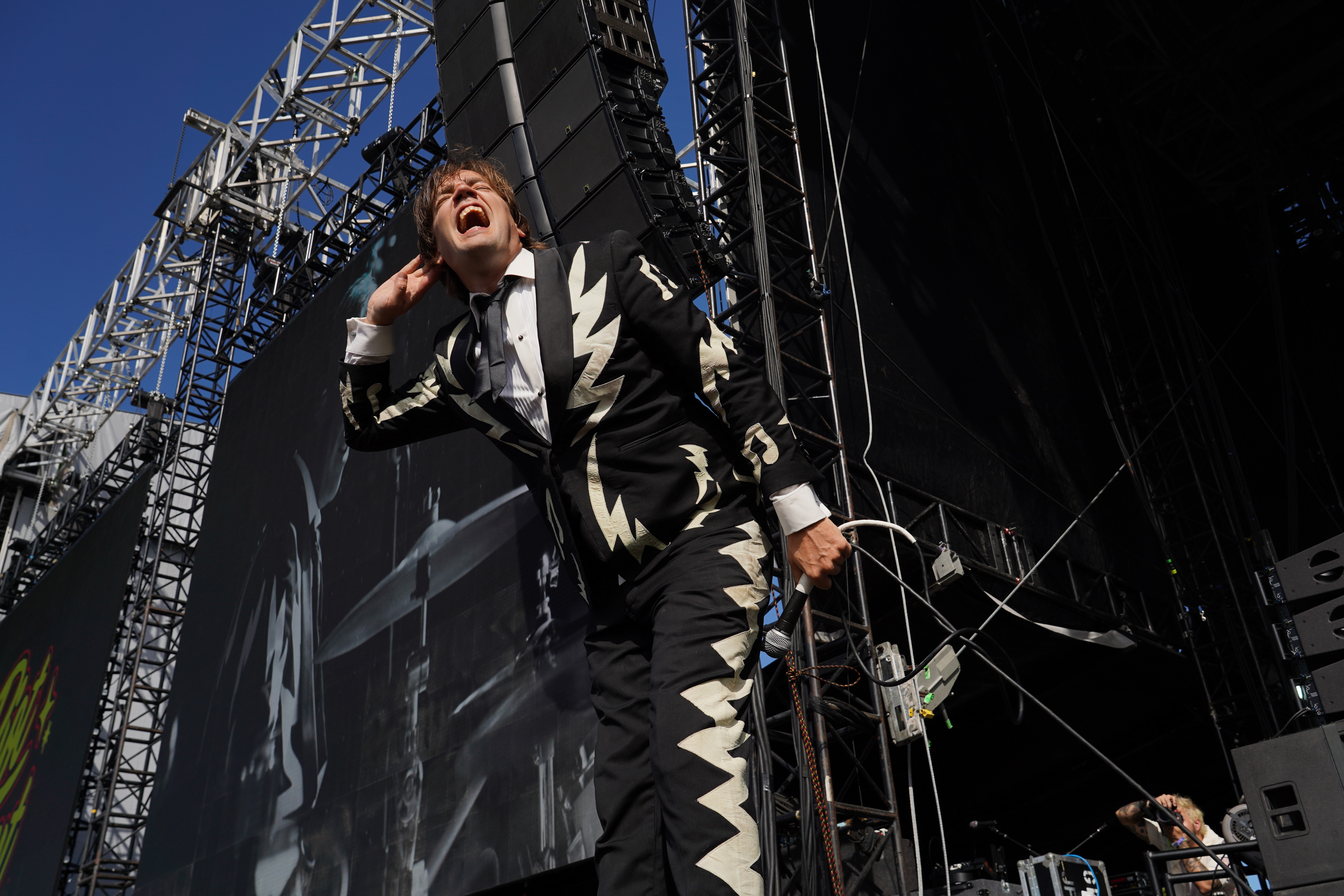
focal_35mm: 30
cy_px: 448
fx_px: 1120
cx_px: 672
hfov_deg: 61.9
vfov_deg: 43.6
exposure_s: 1/640
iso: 100
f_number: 8
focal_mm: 30
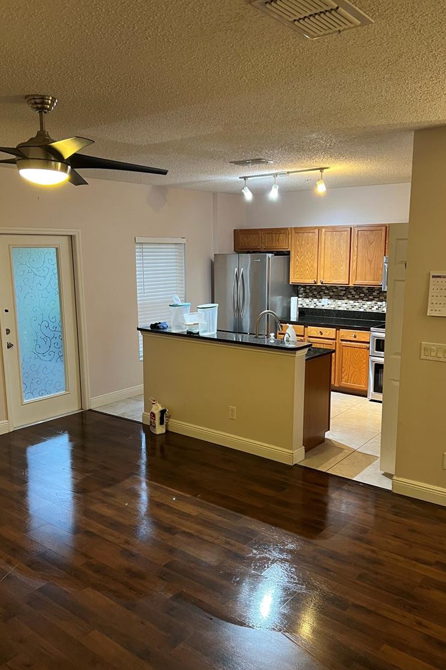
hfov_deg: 45.0
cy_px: 350
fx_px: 539
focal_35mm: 29
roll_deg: +0.3
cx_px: 232
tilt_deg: -9.9
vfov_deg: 63.6
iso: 400
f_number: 1.5
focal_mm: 5.7
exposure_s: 1/40
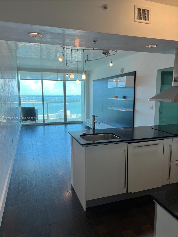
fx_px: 178
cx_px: 89
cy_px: 118
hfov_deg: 53.1
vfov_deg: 67.3
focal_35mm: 26
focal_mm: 5.7
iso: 40
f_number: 1.5
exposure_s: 1/274
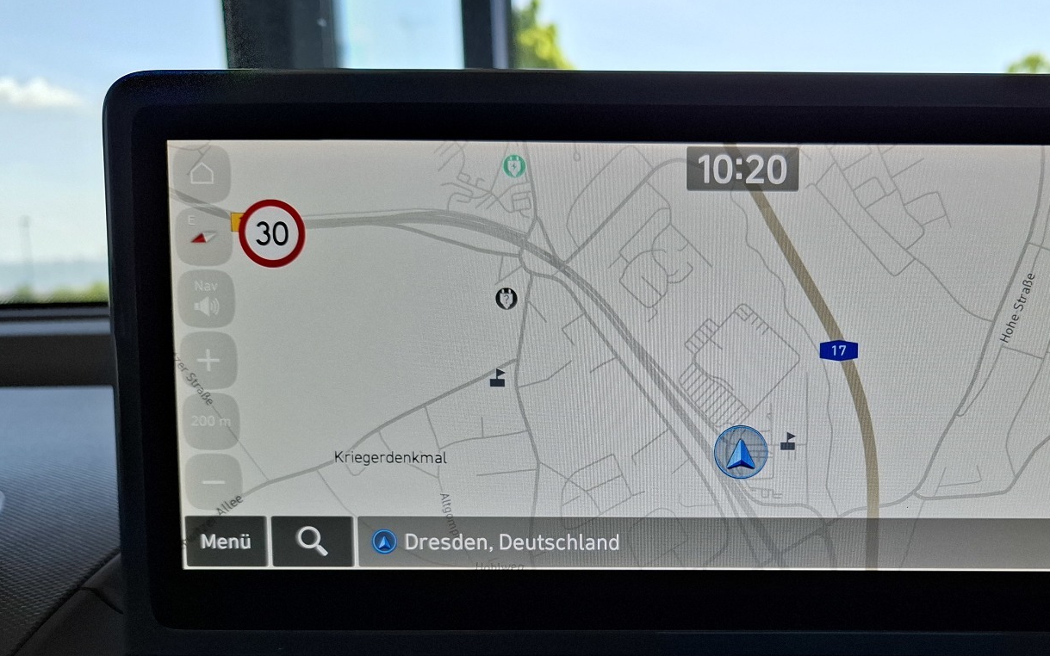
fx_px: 1030
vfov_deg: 34.0
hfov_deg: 52.7
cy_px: 550
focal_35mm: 36
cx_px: 718
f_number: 1.8
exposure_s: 1/352
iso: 50
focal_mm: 5.54
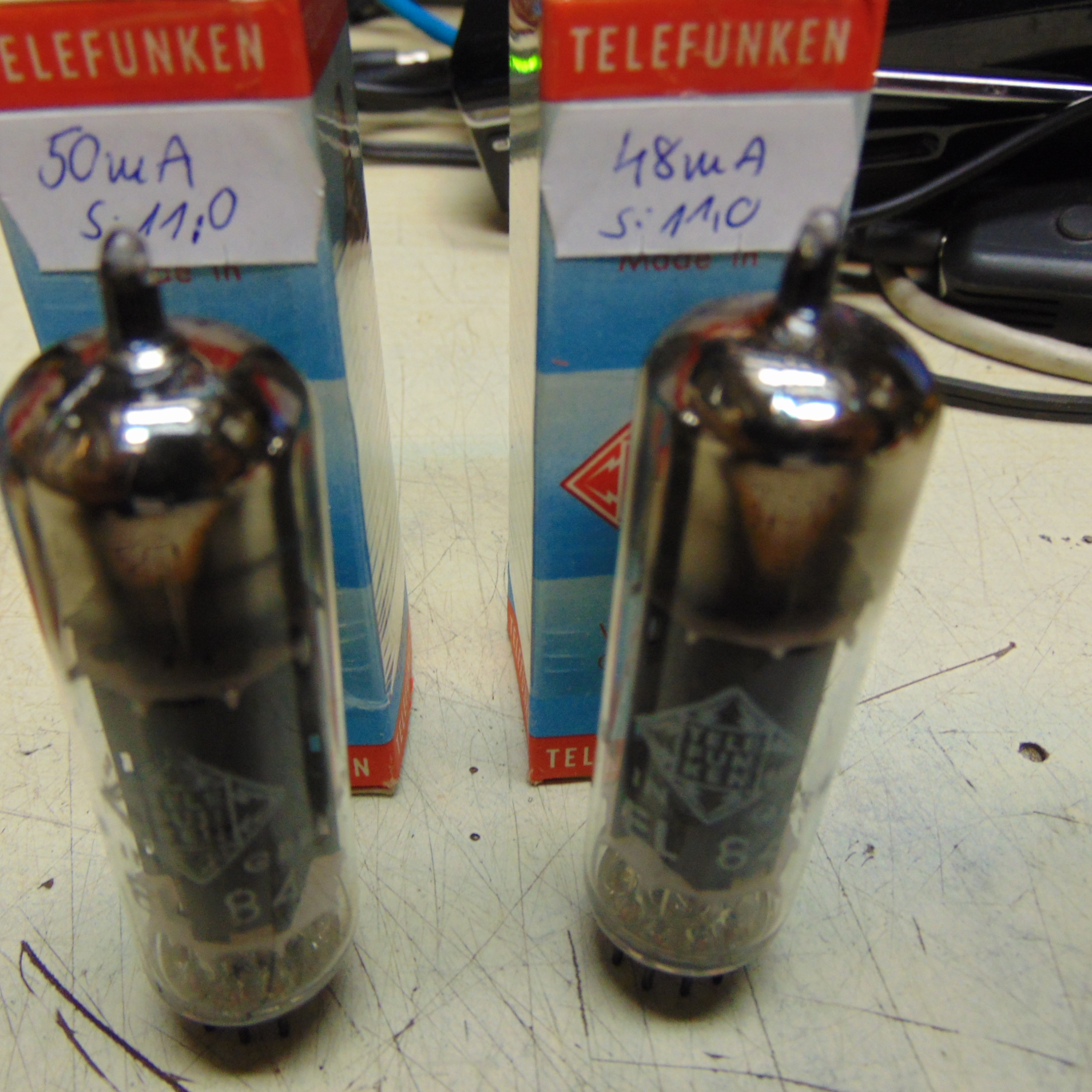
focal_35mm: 30
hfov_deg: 53.9
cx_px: 481
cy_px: 549
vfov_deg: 54.0
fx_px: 1071
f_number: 3
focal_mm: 4.5
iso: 160
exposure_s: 1/30
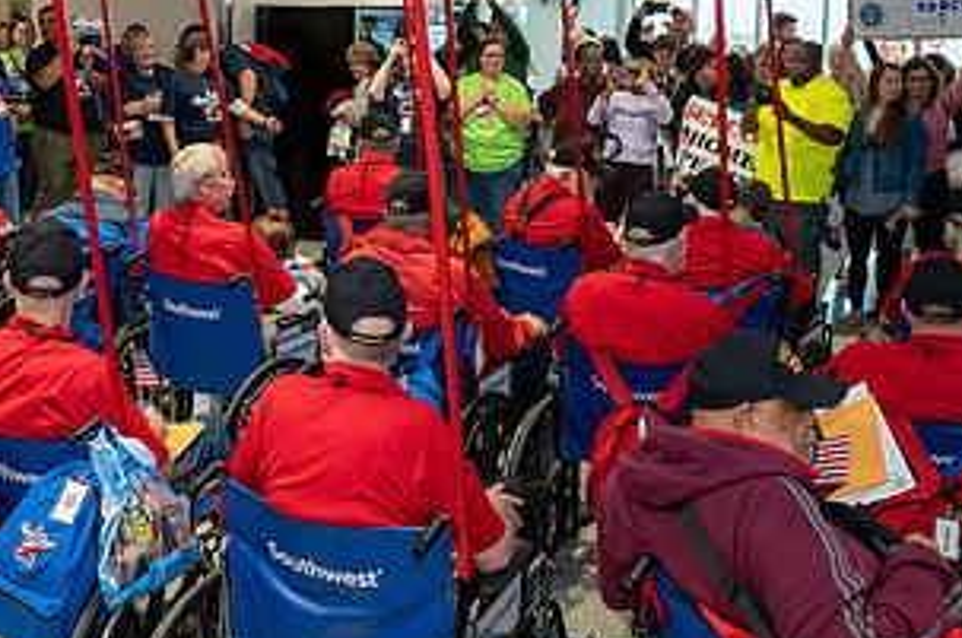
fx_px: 1227
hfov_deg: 42.7
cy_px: 175
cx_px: 410
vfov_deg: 28.8
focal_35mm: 46
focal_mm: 24
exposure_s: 1/60
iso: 1250
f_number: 4.5
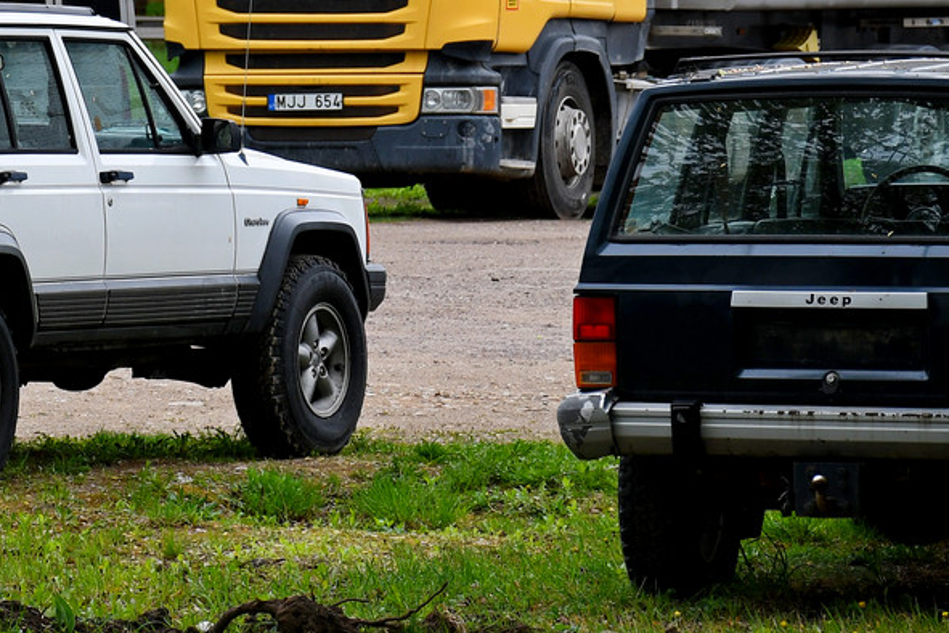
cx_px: -79
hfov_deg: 6.9
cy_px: -52
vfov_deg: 4.6
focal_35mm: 297
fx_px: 7829
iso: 200
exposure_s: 1/160
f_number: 6.3
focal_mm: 90
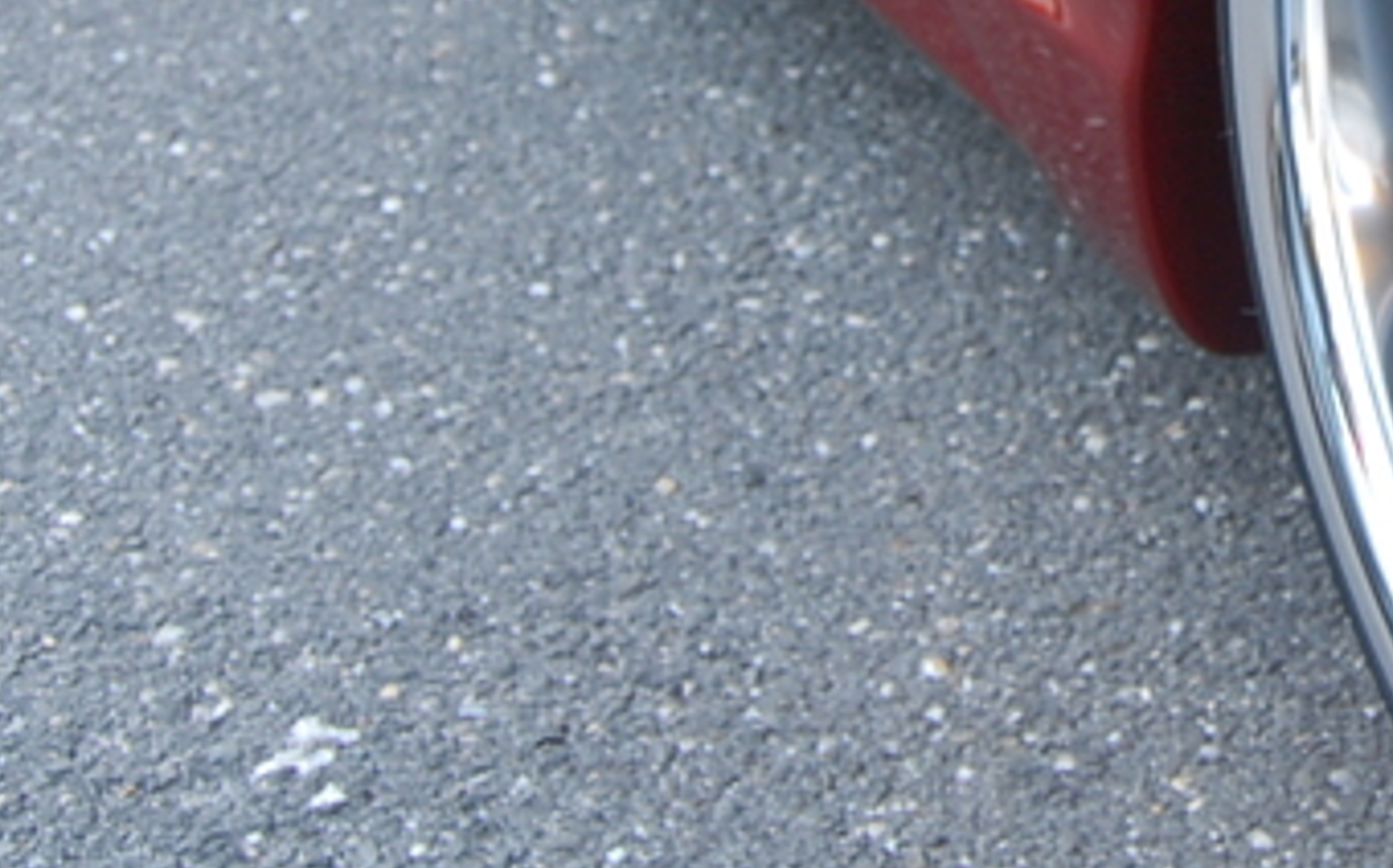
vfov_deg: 14.9
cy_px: -309
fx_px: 3149
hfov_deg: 23.4
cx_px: 1551
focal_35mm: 83
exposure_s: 1/20
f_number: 5
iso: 320
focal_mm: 18
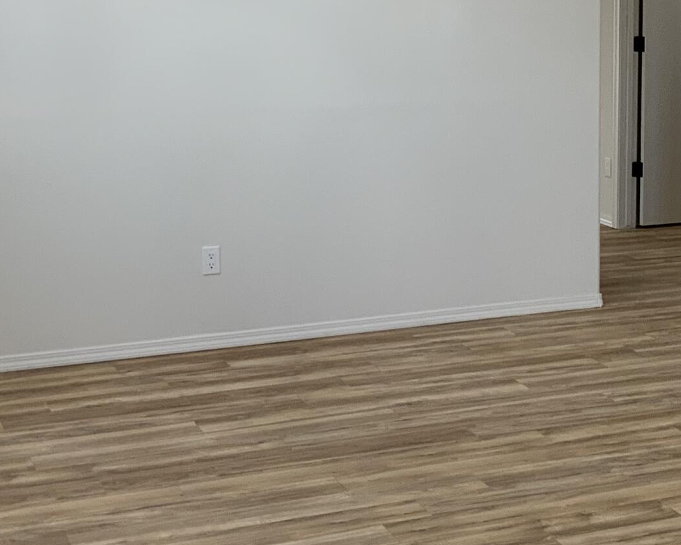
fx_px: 1633
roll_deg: -0.1
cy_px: 172
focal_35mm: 81
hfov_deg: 23.0
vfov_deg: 18.9
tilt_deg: -8.7
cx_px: 604
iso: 64
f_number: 1.8
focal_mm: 3
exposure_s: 1/120
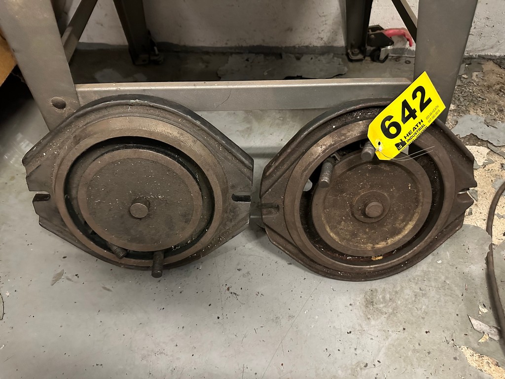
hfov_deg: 71.6
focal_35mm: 24
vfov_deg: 56.8
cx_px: 252
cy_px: 190
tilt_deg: -52.6
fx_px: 350
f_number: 1.78
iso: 1000
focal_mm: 6.86
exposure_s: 1/40
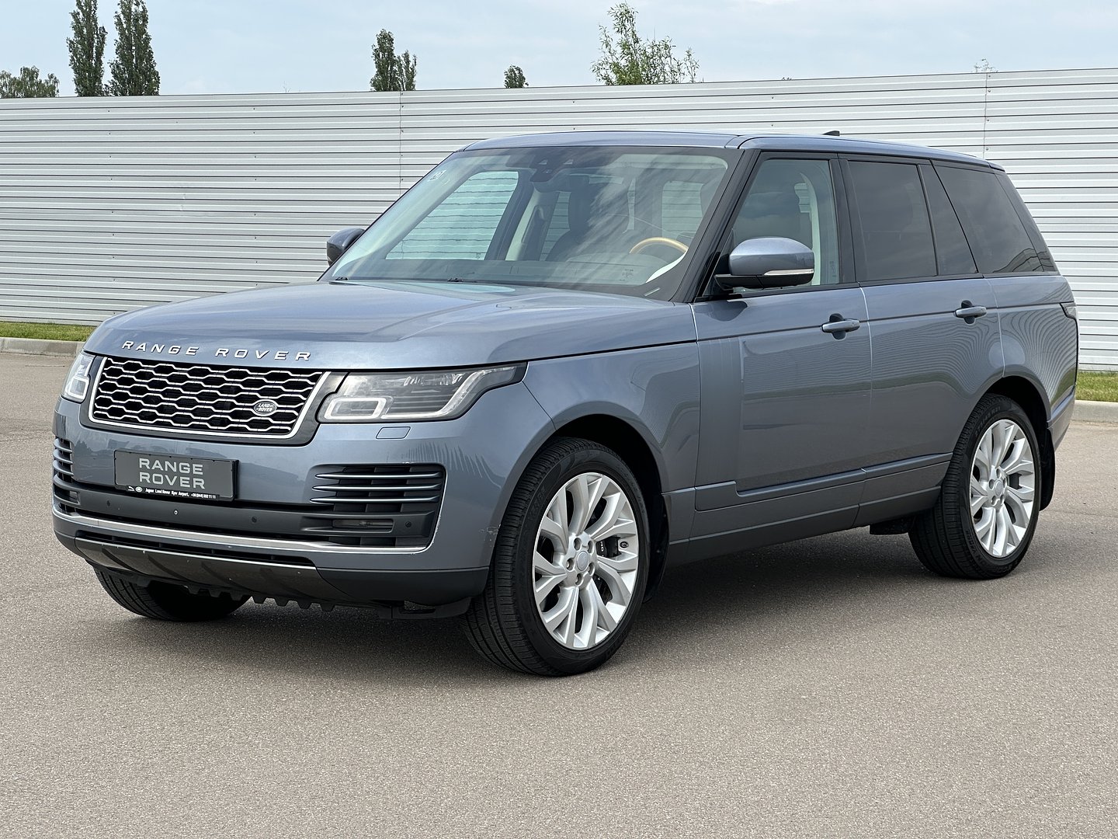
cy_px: 420
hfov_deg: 25.3
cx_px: 559
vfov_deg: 19.1
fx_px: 2487
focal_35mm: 77
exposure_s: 1/585
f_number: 2.8
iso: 32
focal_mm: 9
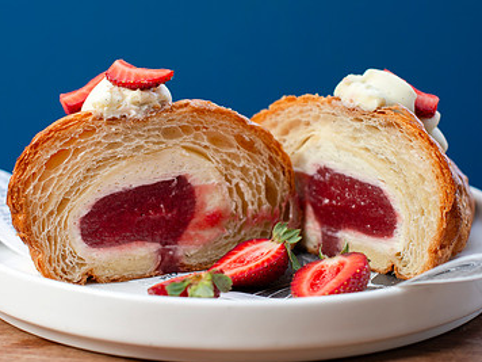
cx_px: 232
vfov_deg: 15.4
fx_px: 1337
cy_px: 168
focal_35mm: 96
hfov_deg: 20.4
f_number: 3.5
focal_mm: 50
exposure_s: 1/200
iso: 200
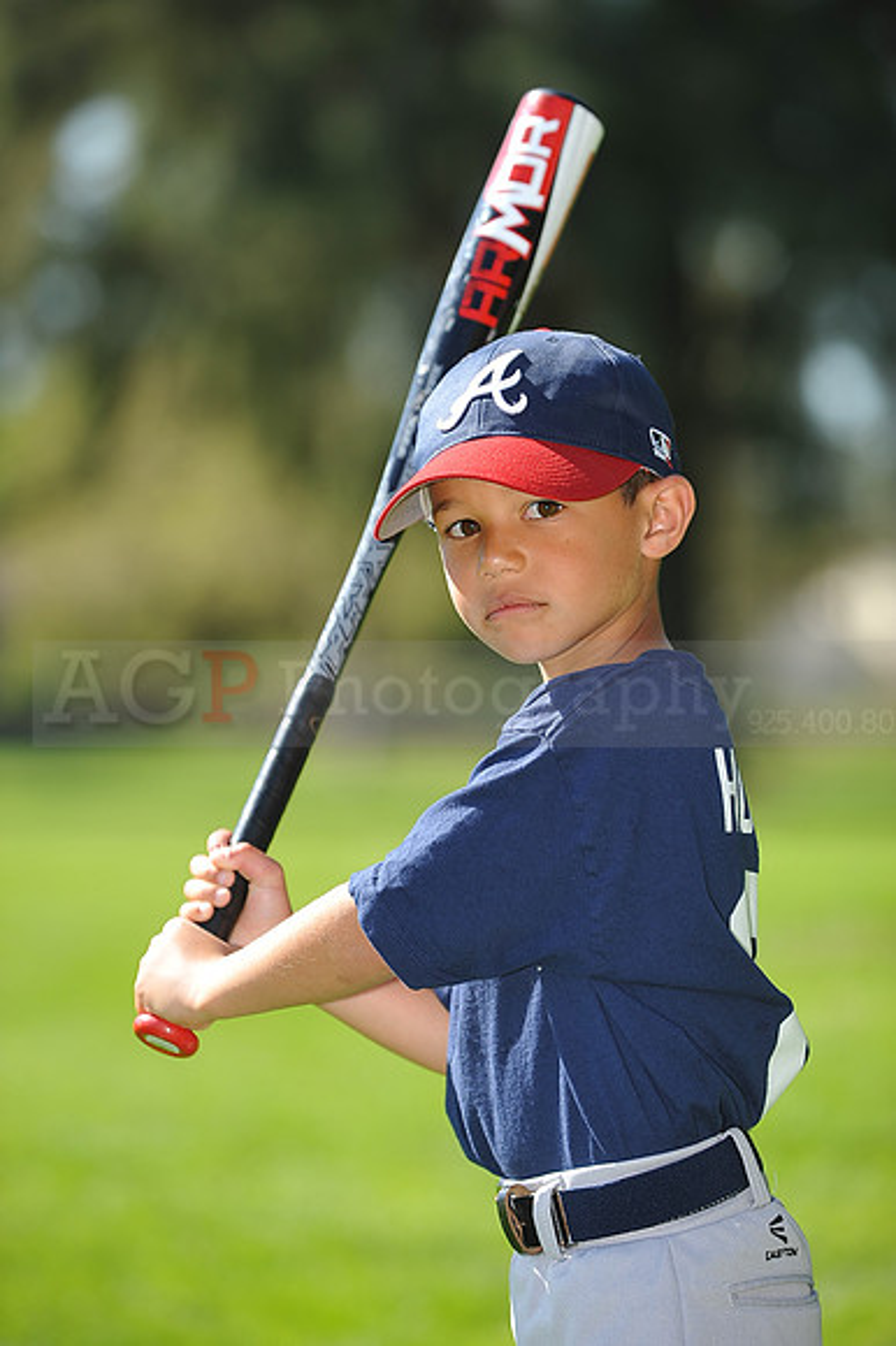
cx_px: 448
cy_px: 673
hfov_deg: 7.8
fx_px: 6541
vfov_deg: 11.8
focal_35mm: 175
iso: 200
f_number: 4.5
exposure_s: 1/640
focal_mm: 175
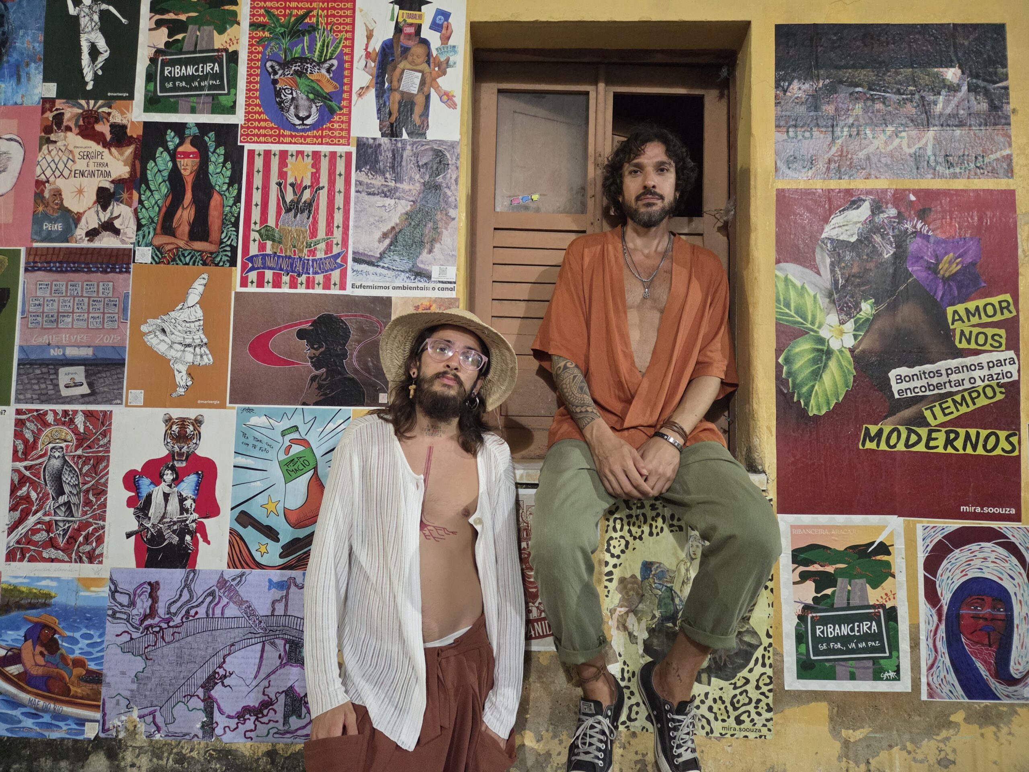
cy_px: 386
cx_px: 514
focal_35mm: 23
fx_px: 684
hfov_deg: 73.9
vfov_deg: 58.9
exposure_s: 1/60
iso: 1600
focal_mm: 5.4
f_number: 1.8
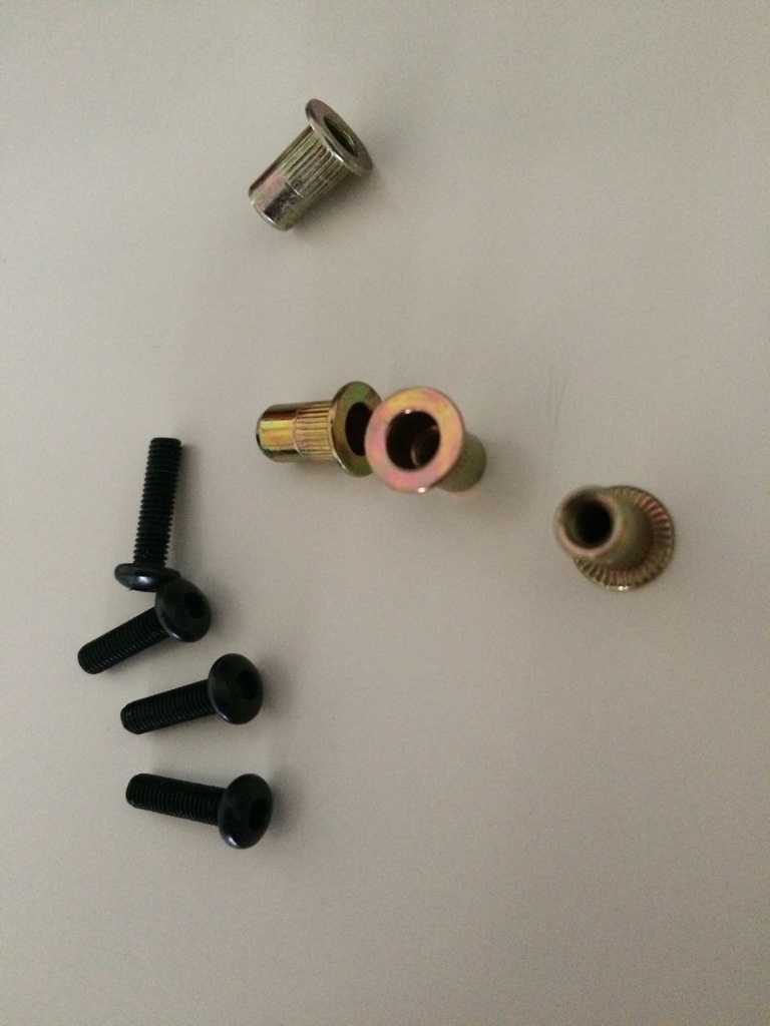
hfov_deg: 48.2
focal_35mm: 29
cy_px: 513
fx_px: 860
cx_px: 385
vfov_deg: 61.7
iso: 500
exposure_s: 1/17
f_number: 2.2
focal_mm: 4.15
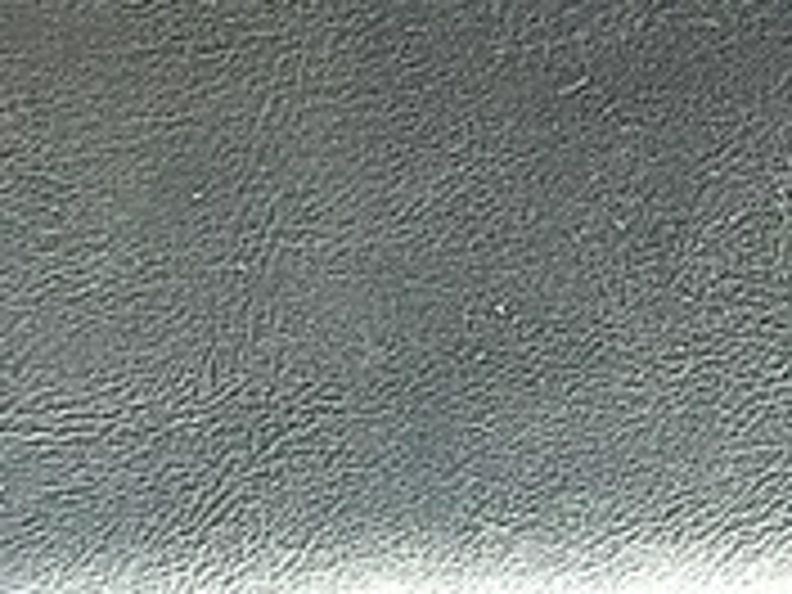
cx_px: 1503
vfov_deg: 8.6
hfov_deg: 10.7
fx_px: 3912
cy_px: 700
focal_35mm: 171
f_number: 1.78
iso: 80
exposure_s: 1/588
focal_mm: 6.86
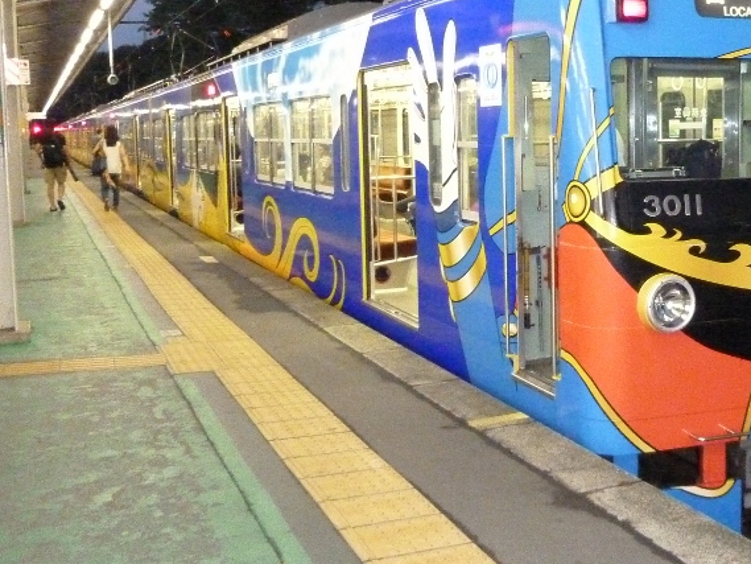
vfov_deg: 32.0
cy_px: 207
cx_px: 581
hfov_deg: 40.6
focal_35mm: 45
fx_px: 976
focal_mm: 4.5
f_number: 3.3
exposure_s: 1/30
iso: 1250
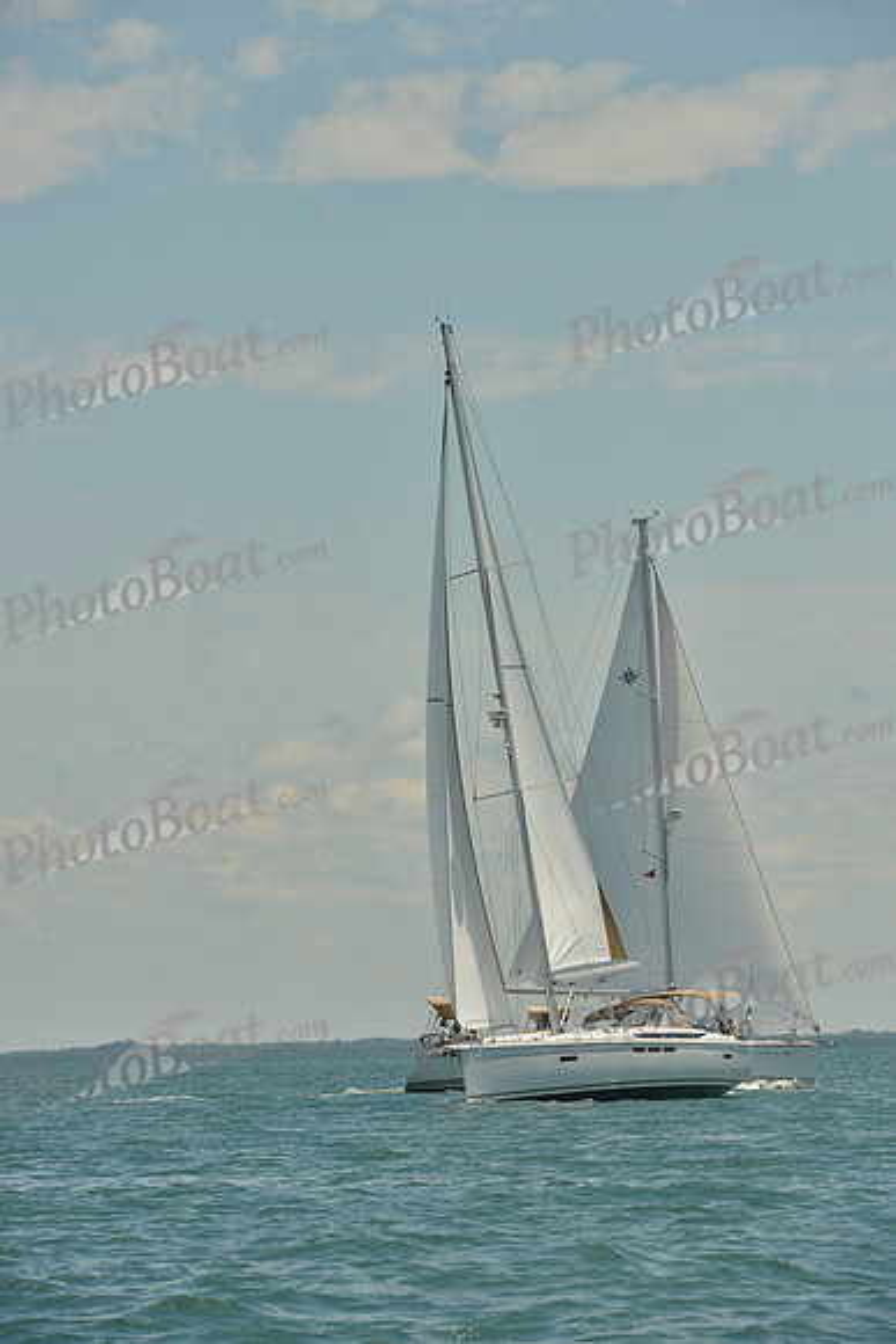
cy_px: 672
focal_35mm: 200
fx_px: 7462
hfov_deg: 6.9
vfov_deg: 10.3
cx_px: 448
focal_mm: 200
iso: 280
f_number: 13
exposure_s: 1/800
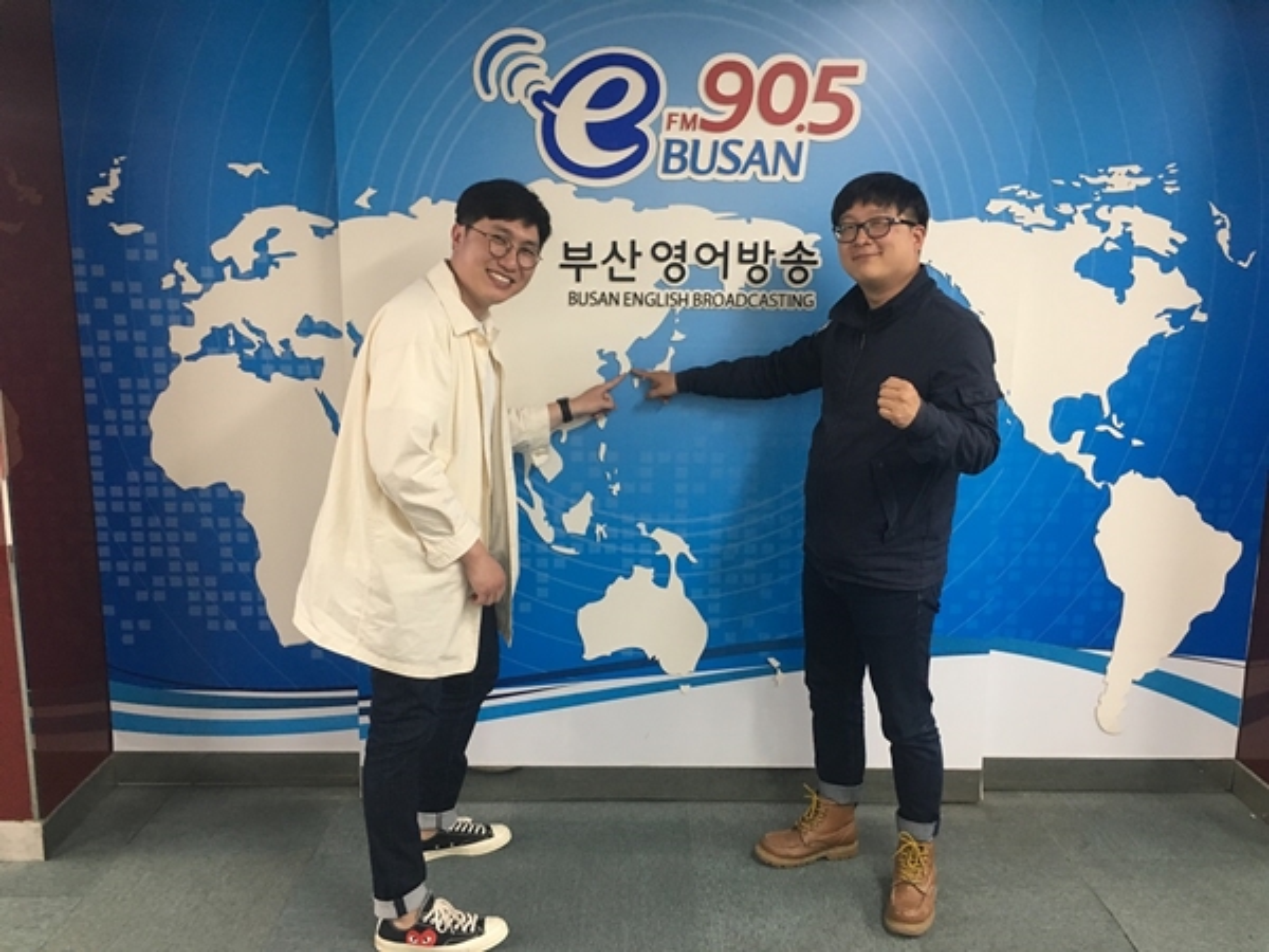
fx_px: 1063
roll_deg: -0.2
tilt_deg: -9.2
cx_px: 634
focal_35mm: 29
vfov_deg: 48.2
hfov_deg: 61.7
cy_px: 476
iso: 100
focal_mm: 4.15
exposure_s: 1/30
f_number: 2.2
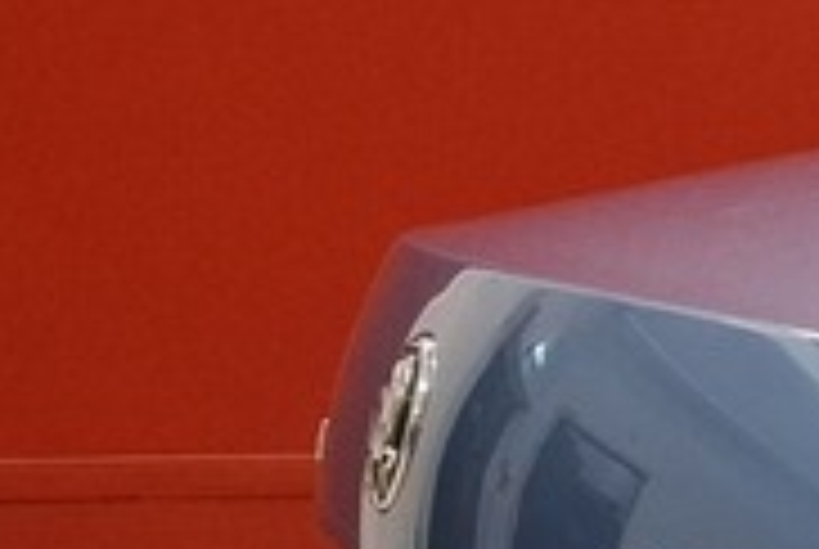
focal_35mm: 189
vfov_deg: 7.3
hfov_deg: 7.9
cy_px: 590
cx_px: 3078
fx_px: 4307
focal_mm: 5.54
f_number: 1.8
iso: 160
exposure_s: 1/100
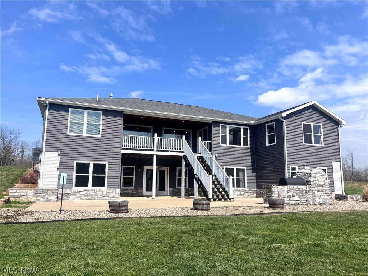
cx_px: 184
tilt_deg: +8.5
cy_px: 138
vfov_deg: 53.1
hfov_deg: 67.3
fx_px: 276
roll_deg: -0.3
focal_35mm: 26
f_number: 1.6
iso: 50
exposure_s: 1/4854
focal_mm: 5.96
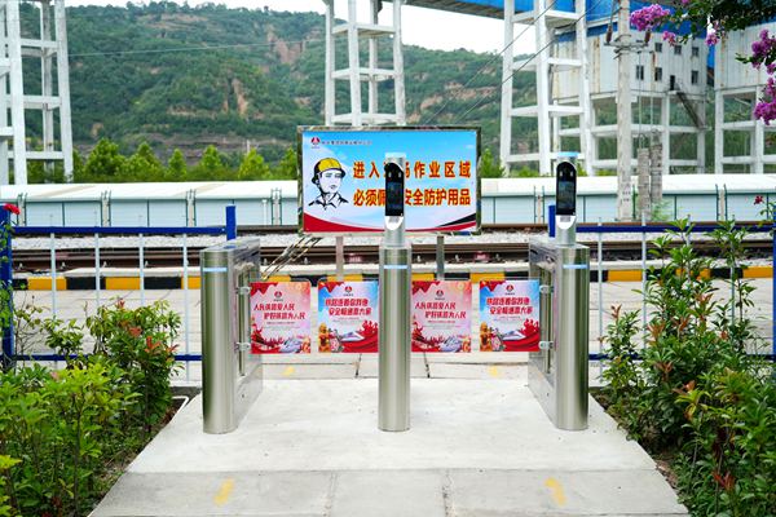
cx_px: 388
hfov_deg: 48.5
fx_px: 862
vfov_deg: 33.4
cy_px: 258
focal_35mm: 40
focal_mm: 40
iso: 200
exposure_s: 1/250
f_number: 4
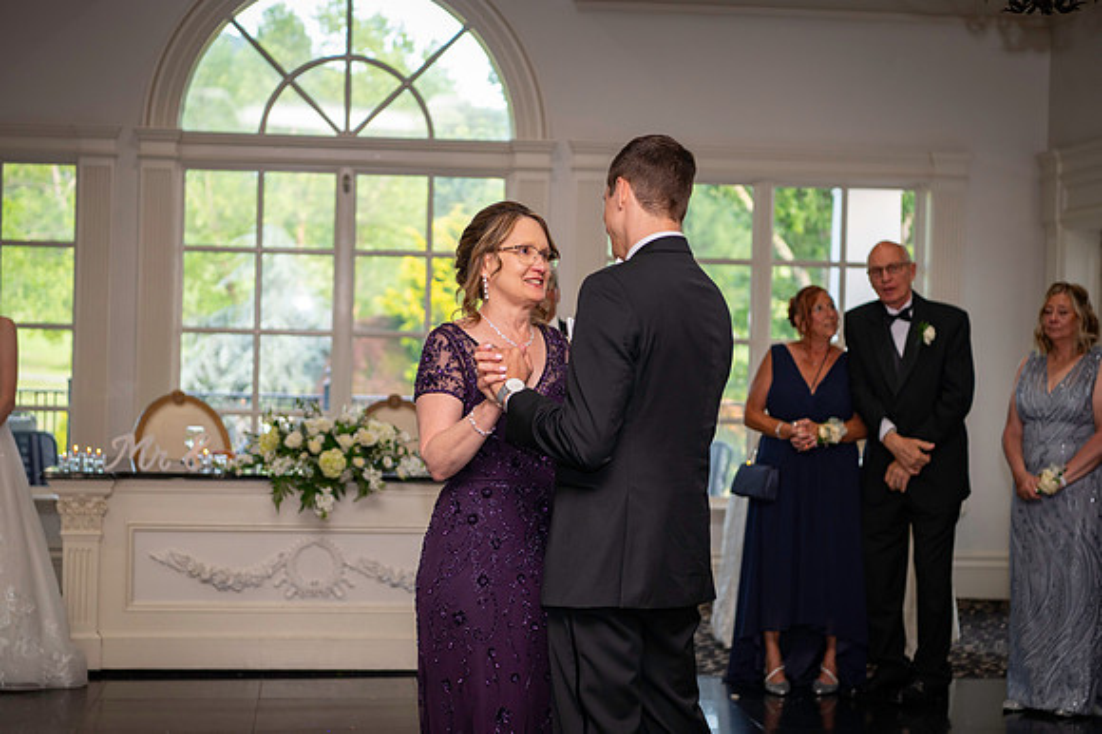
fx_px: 2141
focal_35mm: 70
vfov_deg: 19.4
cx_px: 551
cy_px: 367
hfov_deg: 28.9
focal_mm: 70
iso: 800
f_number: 3.5
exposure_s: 1/125
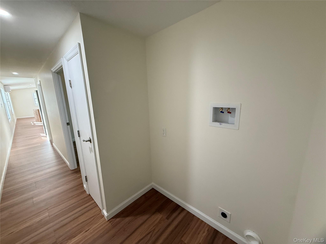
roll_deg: +1.7
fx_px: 132
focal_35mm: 14
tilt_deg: -10.8
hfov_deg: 102.1
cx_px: 163
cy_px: 122
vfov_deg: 85.7
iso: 320
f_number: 2.2
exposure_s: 1/60
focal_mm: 2.22
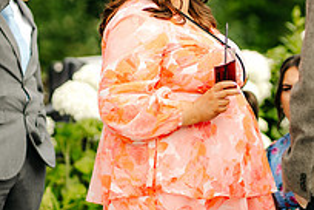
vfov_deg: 5.7
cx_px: 259
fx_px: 2111
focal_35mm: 242
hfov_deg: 8.5
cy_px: 73
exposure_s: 1/2000
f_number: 2
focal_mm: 85
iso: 100
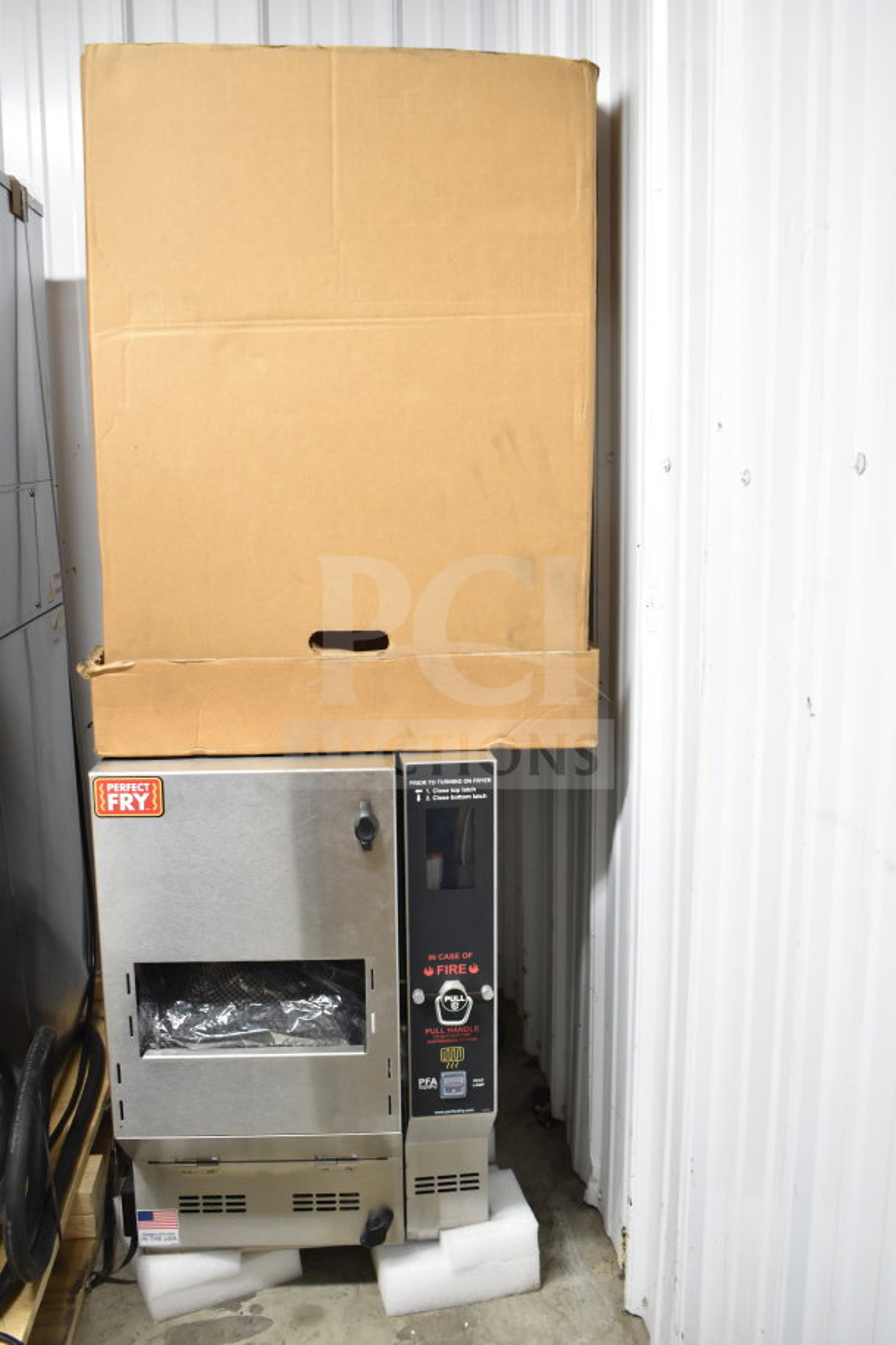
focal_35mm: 33
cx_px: 448
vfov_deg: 57.2
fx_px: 1232
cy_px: 672
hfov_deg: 40.0
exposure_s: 1/30
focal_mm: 22
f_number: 3.8
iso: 1000
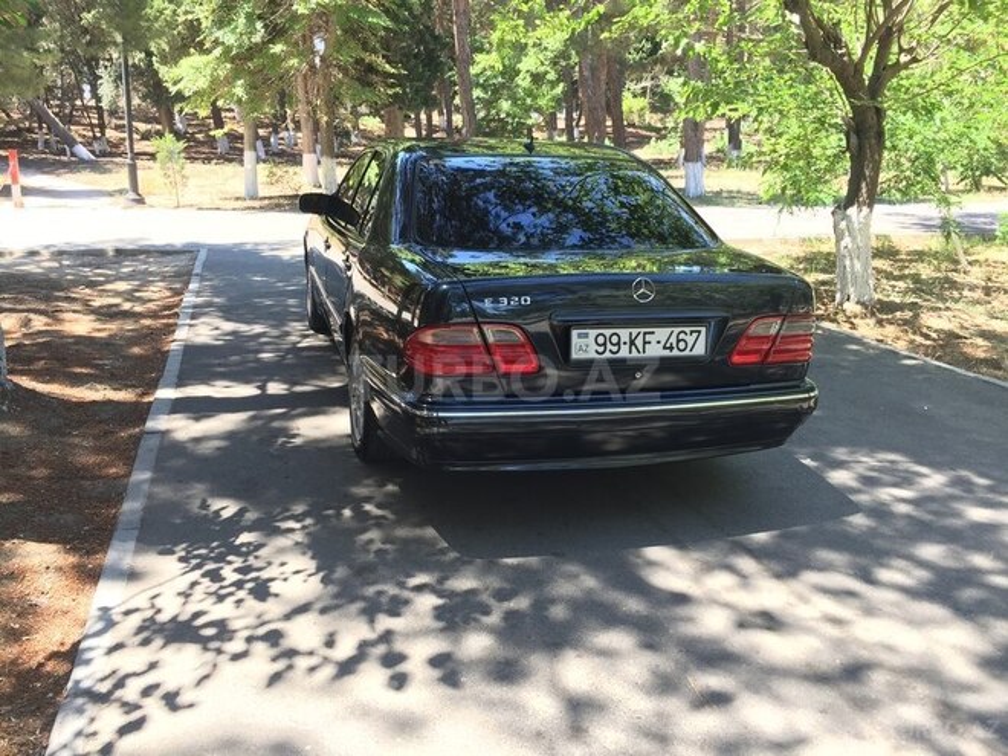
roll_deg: -1.0
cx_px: 504
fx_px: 844
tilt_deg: -14.3
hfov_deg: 61.7
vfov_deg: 48.2
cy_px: 378
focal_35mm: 29
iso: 32
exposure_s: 1/112
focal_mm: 4.15
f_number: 2.2
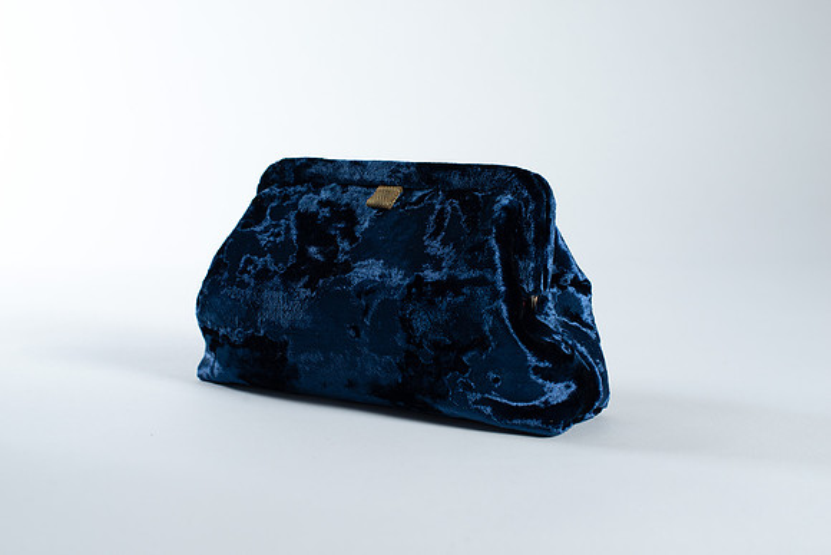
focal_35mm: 50
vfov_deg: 27.0
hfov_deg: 39.6
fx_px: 1154
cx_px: 416
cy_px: 278
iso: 200
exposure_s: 1/200
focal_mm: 50
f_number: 7.1
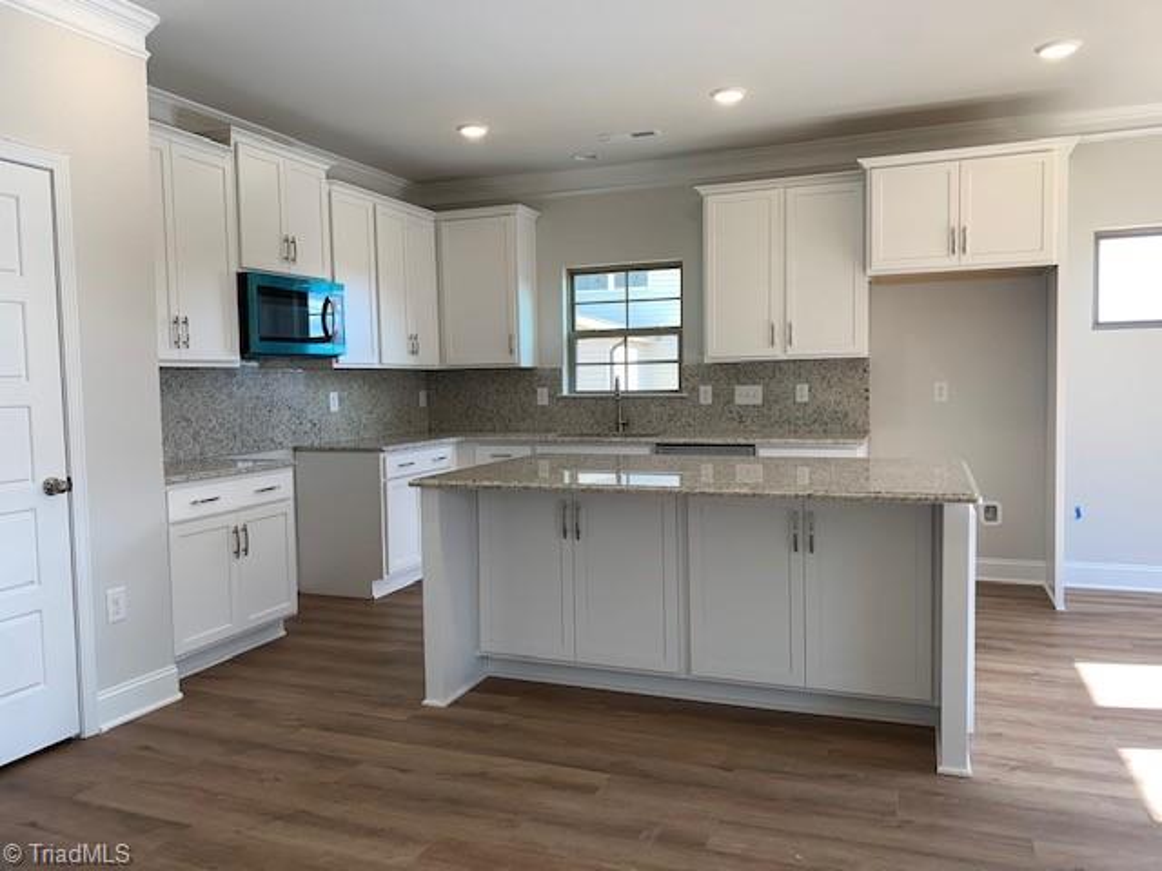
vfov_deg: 53.1
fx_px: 873
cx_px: 581
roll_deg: +1.1
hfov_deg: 67.3
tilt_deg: -4.9
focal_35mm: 26
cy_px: 436
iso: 32
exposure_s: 1/120
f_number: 1.8
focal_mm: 4.25
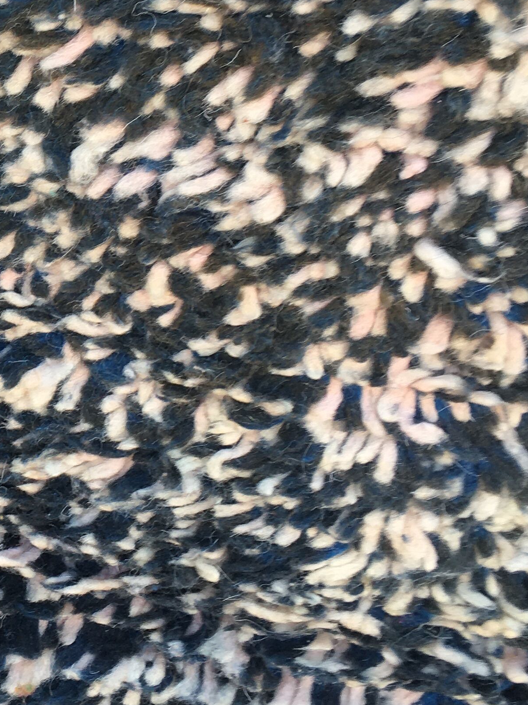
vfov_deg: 26.2
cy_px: 150
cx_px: -71
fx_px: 1485
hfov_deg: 19.2
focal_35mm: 73
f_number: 2.2
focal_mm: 4.15
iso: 25
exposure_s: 1/140
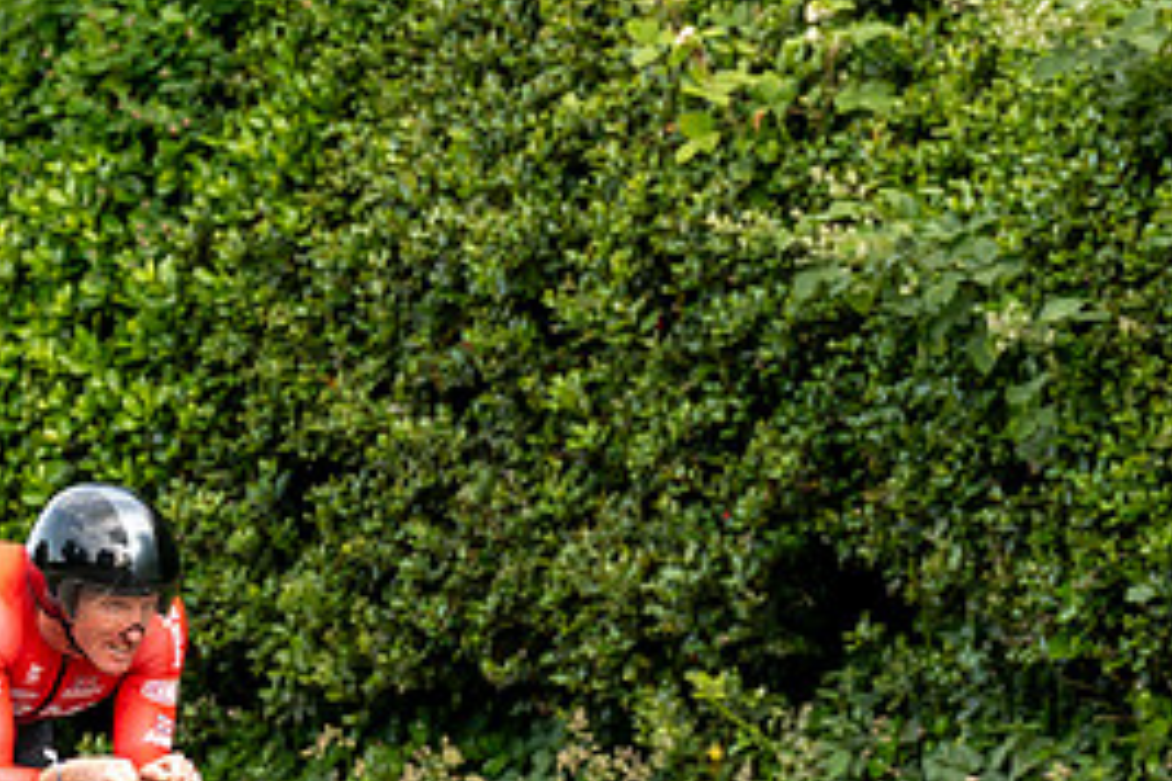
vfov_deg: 1.8
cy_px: 1004
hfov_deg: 2.7
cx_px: 9
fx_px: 24578
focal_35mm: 755
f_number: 4
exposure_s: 1/1000
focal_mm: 200
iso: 500
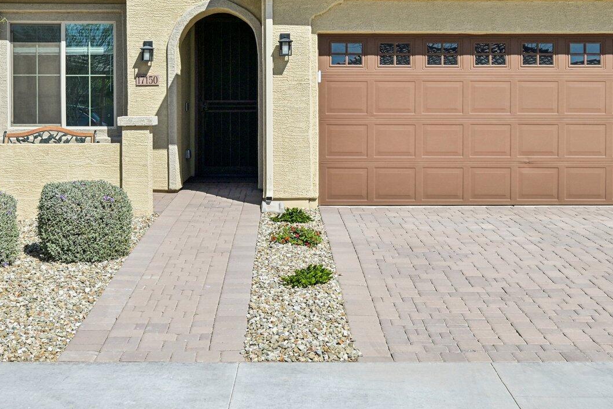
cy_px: 102
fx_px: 988
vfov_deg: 23.1
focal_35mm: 58
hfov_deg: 34.5
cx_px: 301
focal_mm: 30
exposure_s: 1/800
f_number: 8
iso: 100
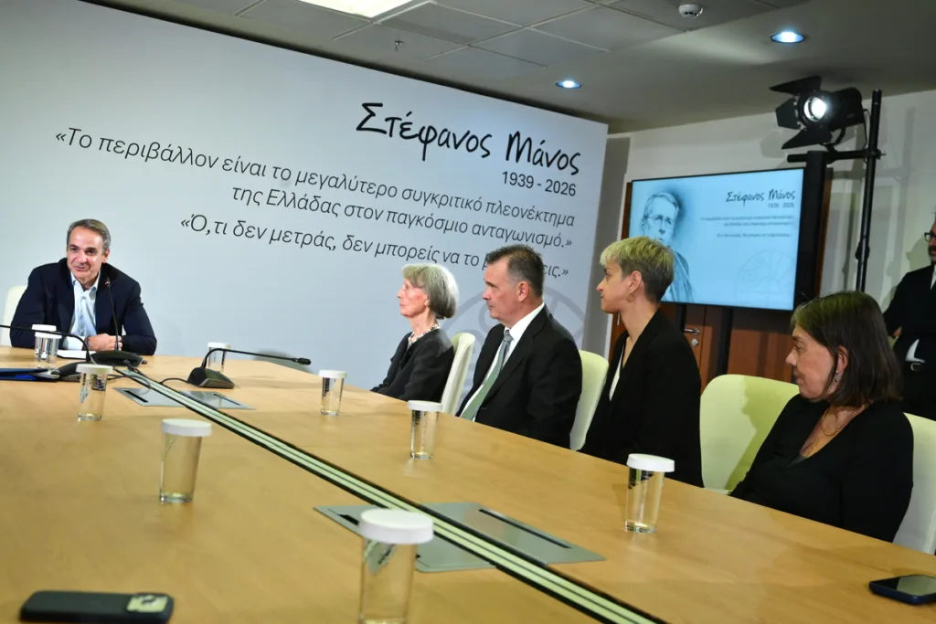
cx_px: 468
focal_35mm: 38
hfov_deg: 50.7
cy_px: 312
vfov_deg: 35.1
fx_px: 988
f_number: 6.3
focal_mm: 38
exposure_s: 1/500
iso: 6400
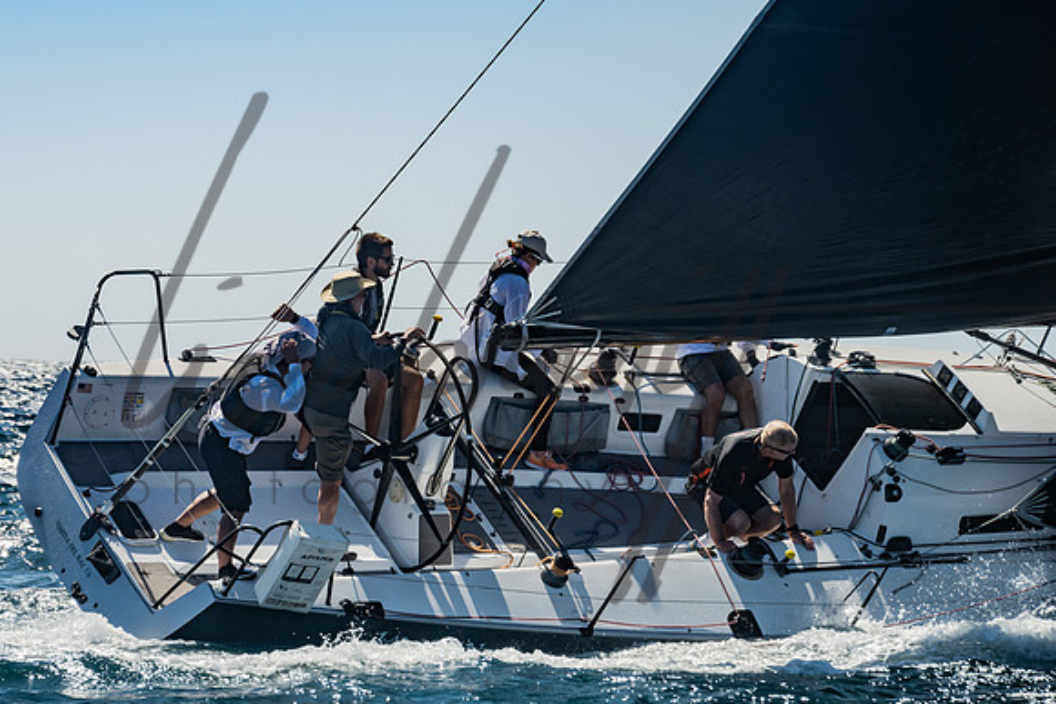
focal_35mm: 139
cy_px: 275
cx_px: 337
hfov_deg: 14.7
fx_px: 4075
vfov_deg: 9.9
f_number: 6.3
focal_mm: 102
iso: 160
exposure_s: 1/400
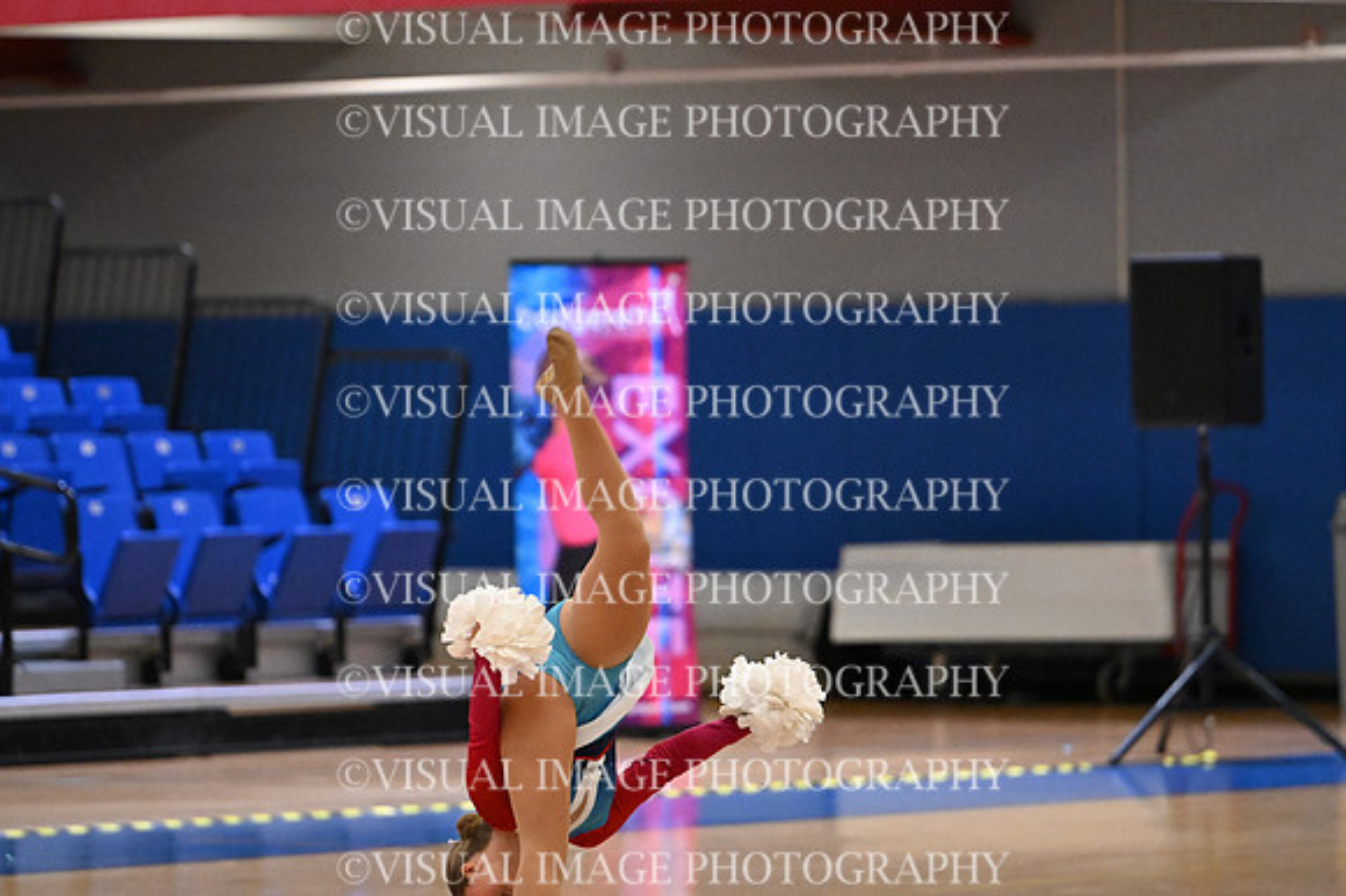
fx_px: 9229
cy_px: 448
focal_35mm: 247
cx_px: 673
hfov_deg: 8.3
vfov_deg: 5.6
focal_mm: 165
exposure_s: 1/1000
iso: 8000
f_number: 2.8
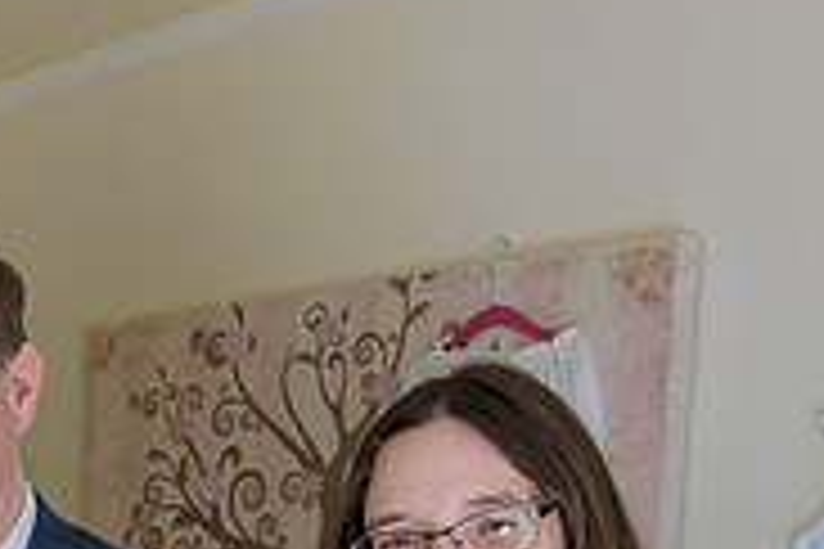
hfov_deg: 23.6
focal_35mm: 76
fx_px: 1739
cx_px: -243
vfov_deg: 16.4
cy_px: 812
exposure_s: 1/125
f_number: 3.2
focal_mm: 24
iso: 1600
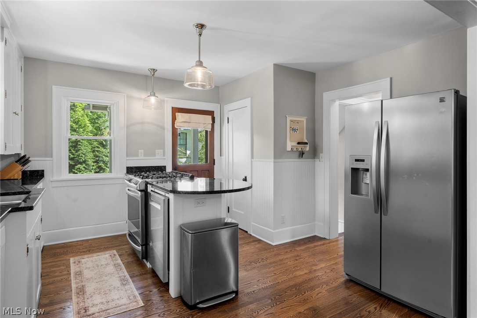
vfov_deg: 64.5
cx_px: 238
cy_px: 159
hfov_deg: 86.9
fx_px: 252
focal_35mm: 19
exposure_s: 1/2
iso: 250
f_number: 9
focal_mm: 19
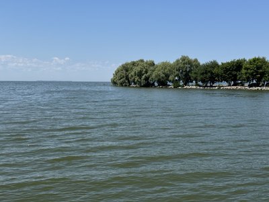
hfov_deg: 39.7
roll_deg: +0.0
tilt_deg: -2.4
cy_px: 101
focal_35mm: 48
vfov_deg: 30.3
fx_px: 373
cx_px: 134
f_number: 1.78
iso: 64
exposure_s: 1/5848
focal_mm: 6.76
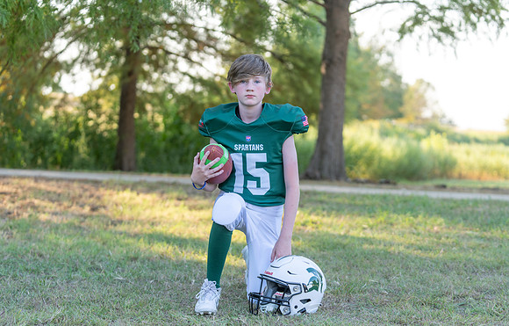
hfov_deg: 26.1
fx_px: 1099
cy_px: 176
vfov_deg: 16.9
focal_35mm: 79
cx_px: 264
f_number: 2.8
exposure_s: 1/320
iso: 125
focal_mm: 75
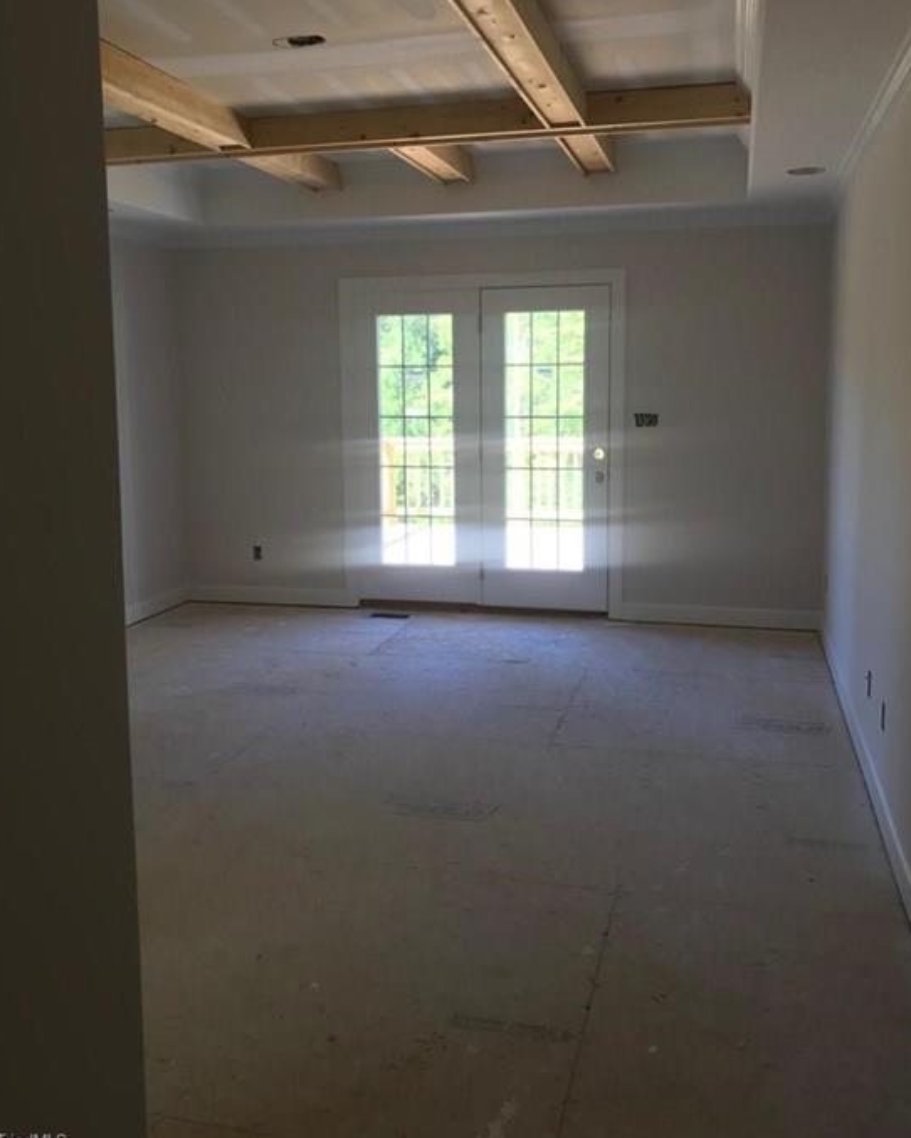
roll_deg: -0.9
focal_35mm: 31
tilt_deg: -4.7
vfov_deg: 57.0
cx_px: 461
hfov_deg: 47.1
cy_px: 508
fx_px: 1044
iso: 25
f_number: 1.8
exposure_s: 1/47
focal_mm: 3.99
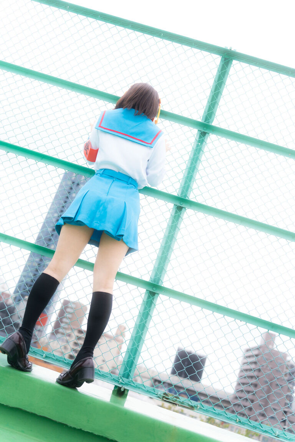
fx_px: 430
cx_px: 148
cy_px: 221
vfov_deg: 54.4
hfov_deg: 37.9
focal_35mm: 35
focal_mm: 35
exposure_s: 1/200
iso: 100
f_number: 2.5
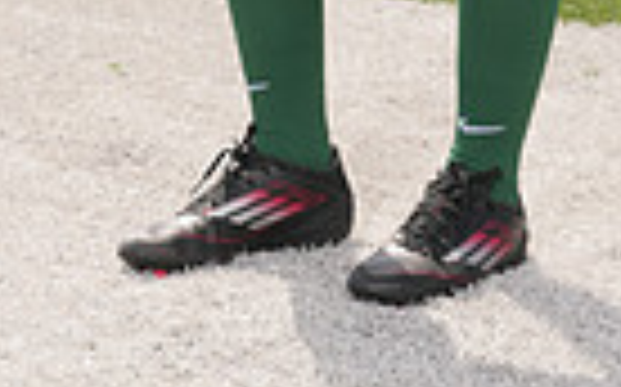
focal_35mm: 193
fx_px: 3264
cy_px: -616
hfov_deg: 10.9
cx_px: 410
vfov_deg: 6.4
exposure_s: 1/200
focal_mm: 58
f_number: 9
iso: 125
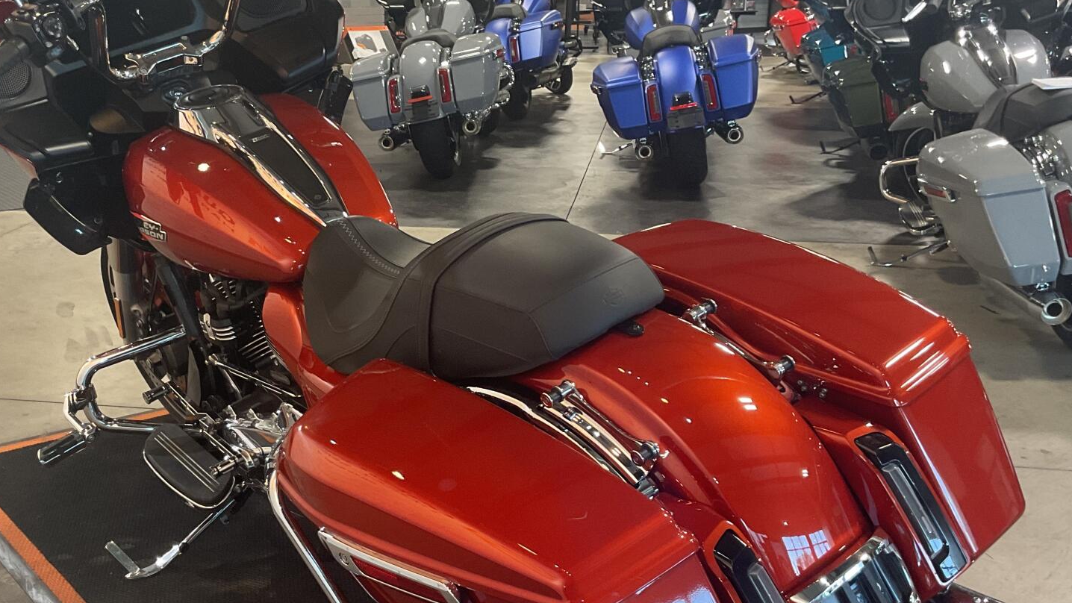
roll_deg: +1.1
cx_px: 450
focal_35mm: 44
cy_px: 339
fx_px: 1251
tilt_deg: -18.2
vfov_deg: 27.1
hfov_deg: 46.2
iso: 125
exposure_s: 1/50
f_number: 1.8
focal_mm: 3
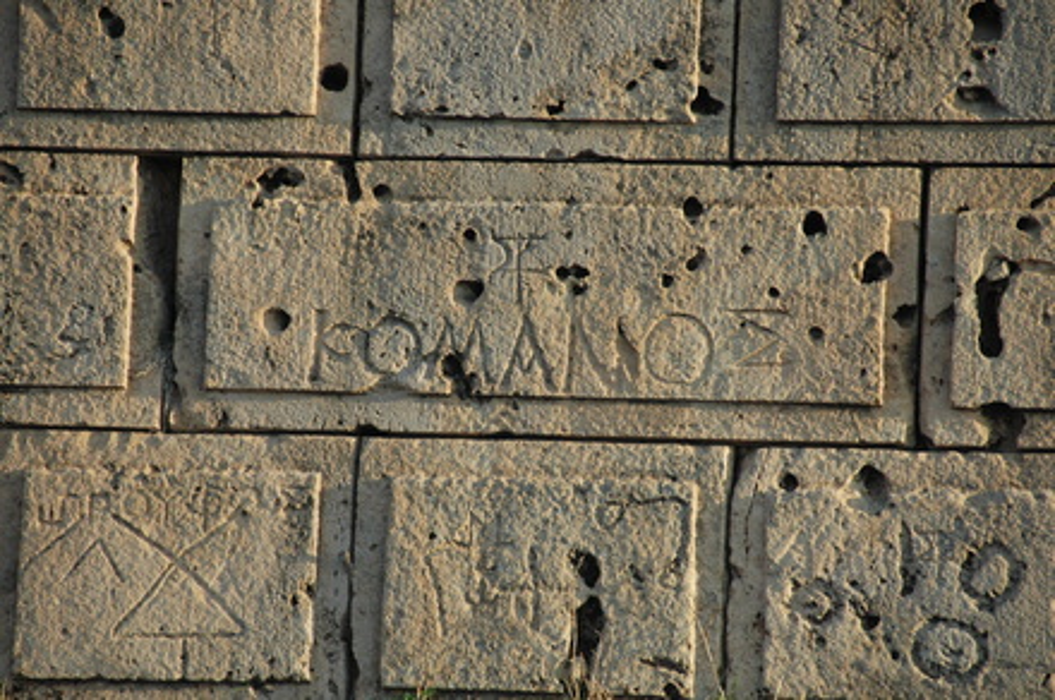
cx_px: 528
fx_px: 8779
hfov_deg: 6.9
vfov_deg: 4.6
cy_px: 350
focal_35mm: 300
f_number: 7.1
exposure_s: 1/800
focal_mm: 200
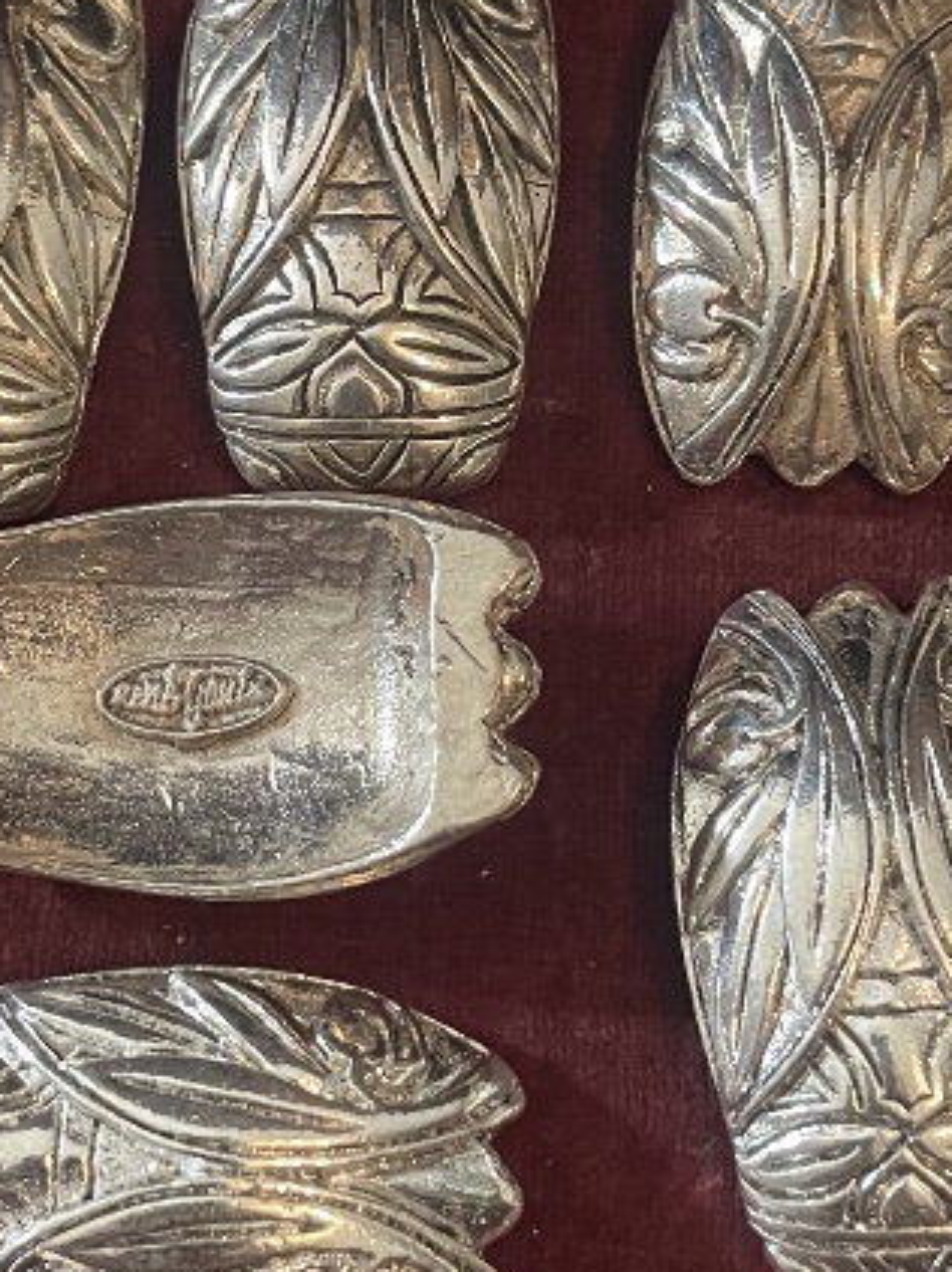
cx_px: 410
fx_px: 2716
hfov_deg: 19.9
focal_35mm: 74
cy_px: 494
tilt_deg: -73.3
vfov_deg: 26.3
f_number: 1.6
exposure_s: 1/33
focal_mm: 4.2
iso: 500
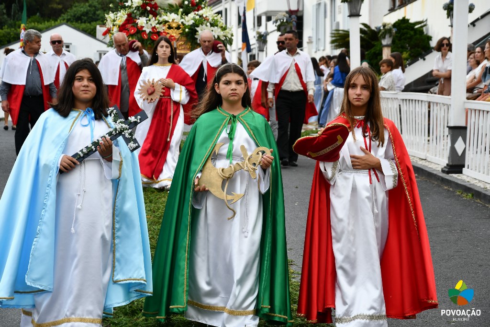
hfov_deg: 18.3
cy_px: 164
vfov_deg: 12.2
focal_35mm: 112
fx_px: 1524
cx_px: 245
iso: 200
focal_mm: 75
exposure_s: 1/250
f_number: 5.6
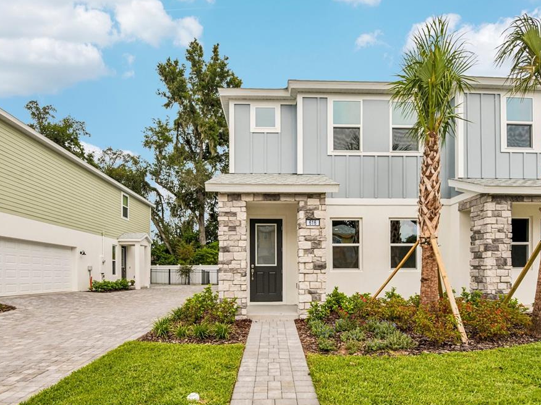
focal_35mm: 18
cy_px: 206
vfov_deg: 71.6
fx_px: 281
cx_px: 310
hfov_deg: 87.2
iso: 400
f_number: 8
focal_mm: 16
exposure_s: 1/1600
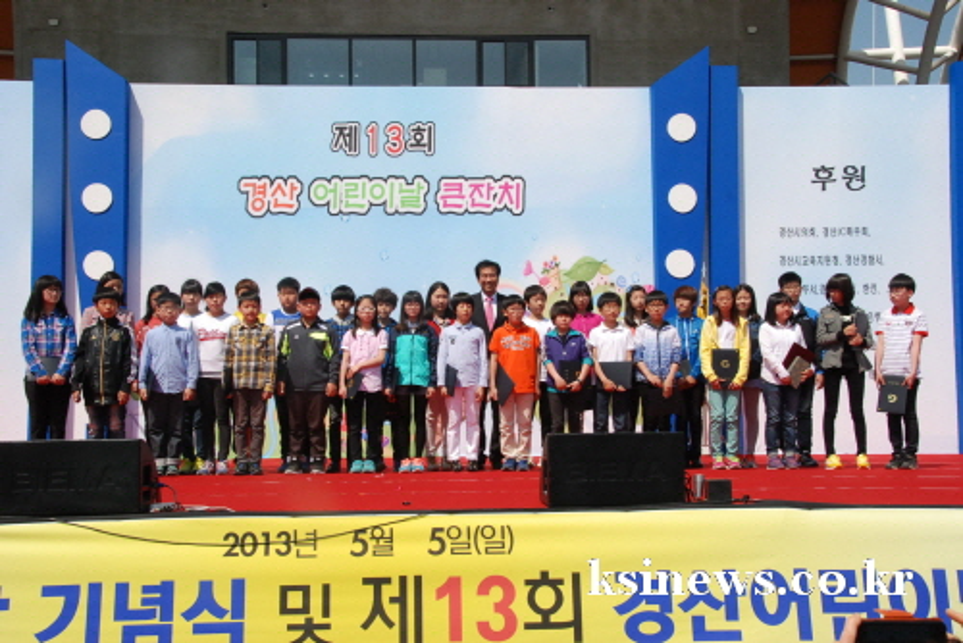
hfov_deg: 46.4
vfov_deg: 31.9
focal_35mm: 42
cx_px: 482
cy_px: 322
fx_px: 1124
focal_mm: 28
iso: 800
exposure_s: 1/800
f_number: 14
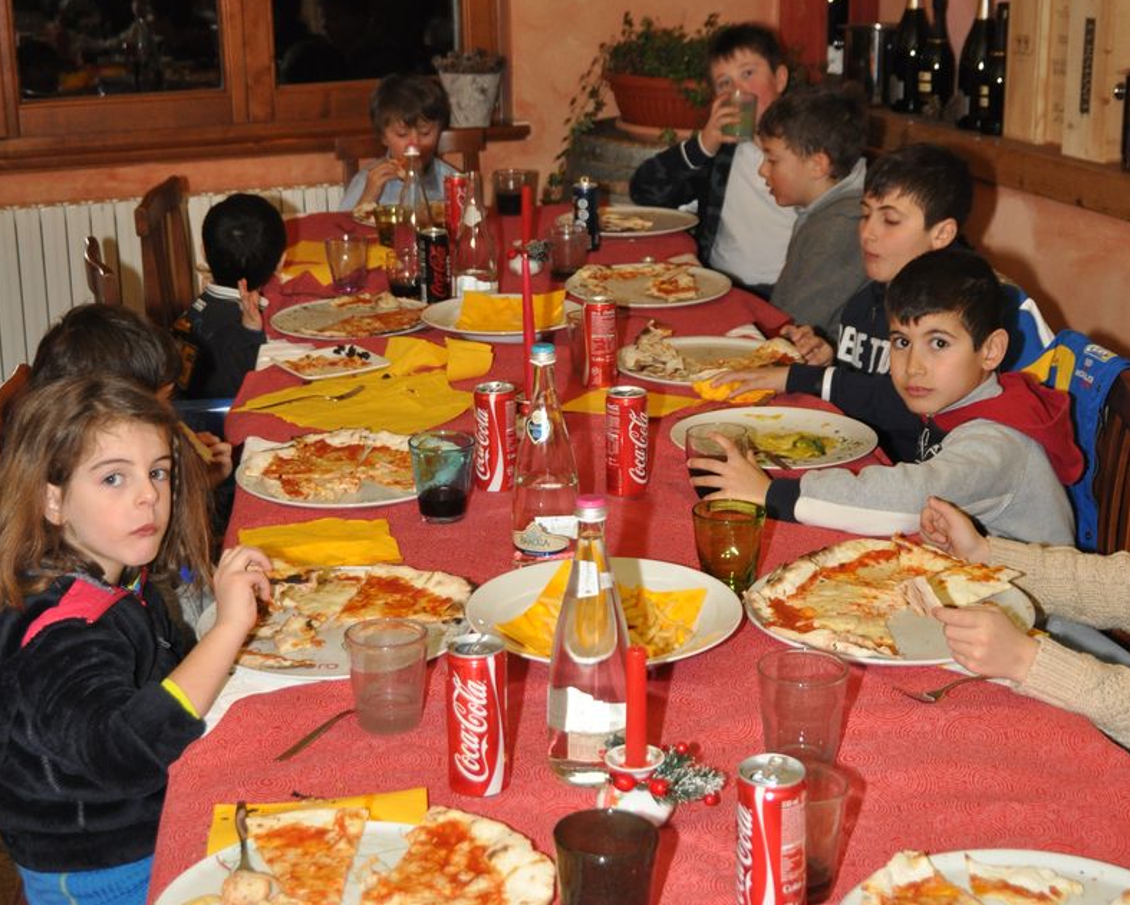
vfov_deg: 25.4
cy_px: 365
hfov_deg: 31.4
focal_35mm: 60
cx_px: 566
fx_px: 2007
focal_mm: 28
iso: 800
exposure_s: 1/60
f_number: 4
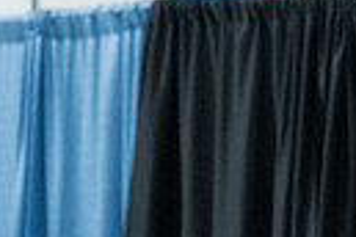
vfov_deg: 3.6
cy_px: 32
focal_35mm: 386
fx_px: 3817
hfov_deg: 5.2
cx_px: 756
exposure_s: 1/250
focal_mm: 86
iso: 4000
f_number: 5.6
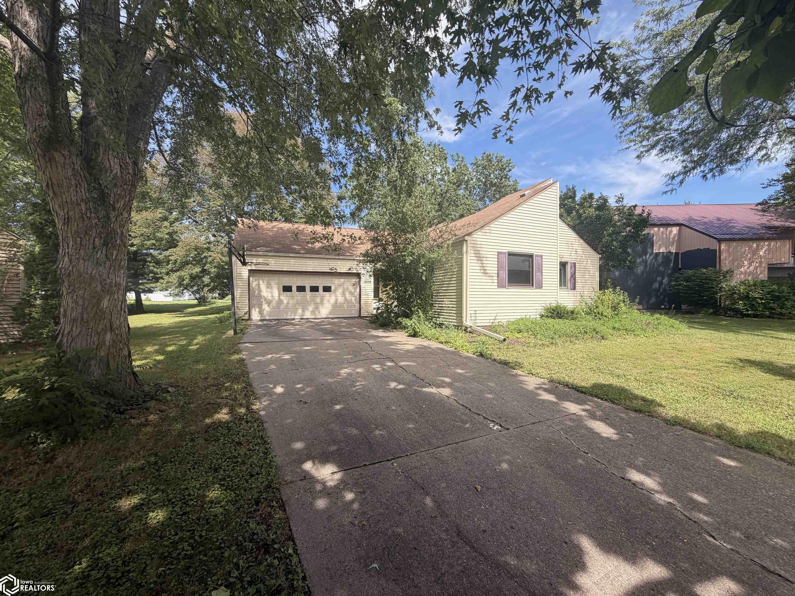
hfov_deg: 102.1
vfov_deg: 85.7
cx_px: 398
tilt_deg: -1.2
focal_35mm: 14
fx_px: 322
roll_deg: +0.1
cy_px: 298
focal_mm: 2.22
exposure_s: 1/602
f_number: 2.2
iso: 40
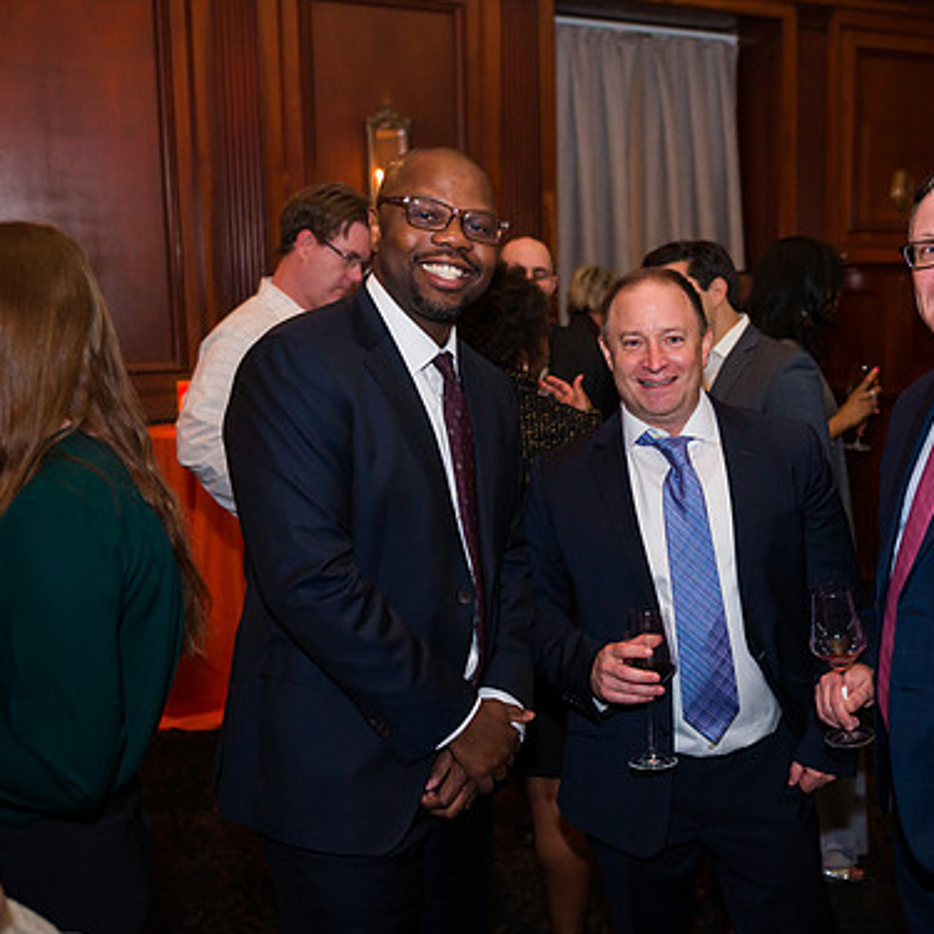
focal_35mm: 42
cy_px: 468
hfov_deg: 39.3
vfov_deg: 40.0
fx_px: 1282
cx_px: 665
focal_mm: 32
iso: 1600
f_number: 3.2
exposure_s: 1/200
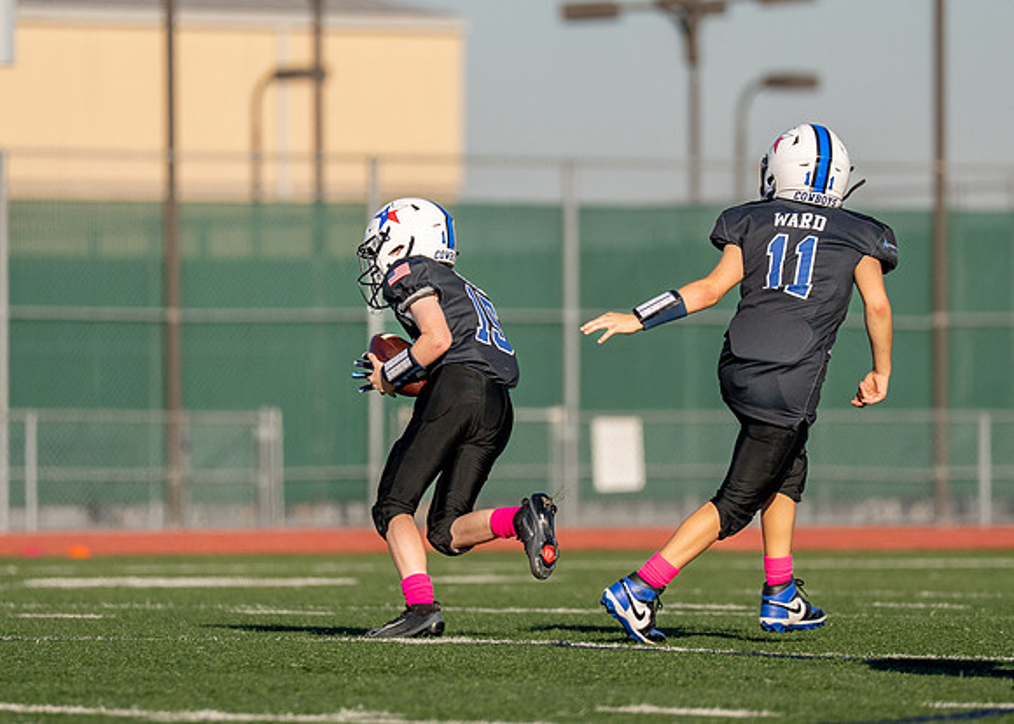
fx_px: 11359
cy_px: 322
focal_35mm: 395
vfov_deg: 3.6
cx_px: 590
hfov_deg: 5.1
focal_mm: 200
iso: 250
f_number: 2.8
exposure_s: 1/10000
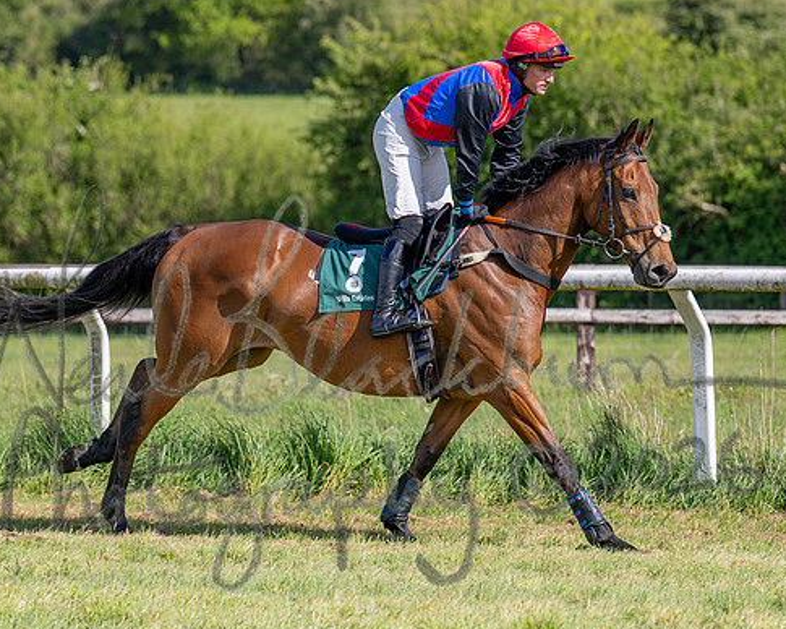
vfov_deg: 6.2
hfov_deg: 7.8
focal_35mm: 248
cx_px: 257
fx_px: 5769
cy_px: 340
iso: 80
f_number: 2.8
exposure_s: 1/2000
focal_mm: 115
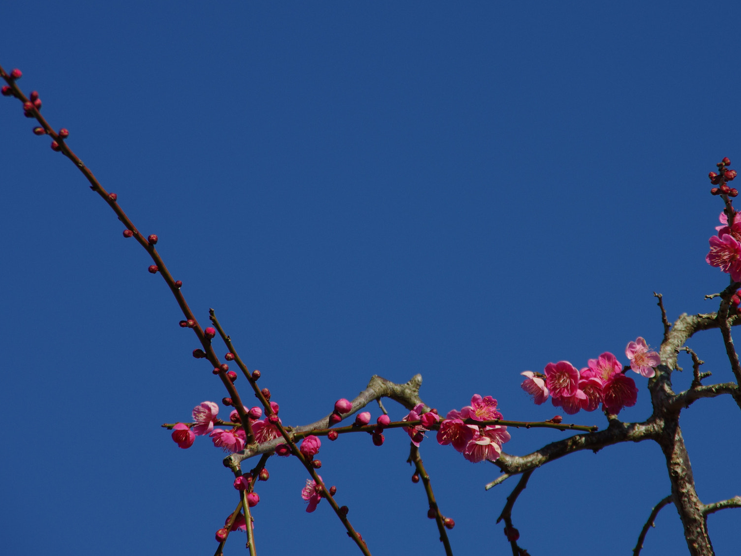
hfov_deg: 7.5
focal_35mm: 264
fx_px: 5644
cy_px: 234
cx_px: 417
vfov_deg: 5.6
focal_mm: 135
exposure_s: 1/500
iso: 100
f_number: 6.3
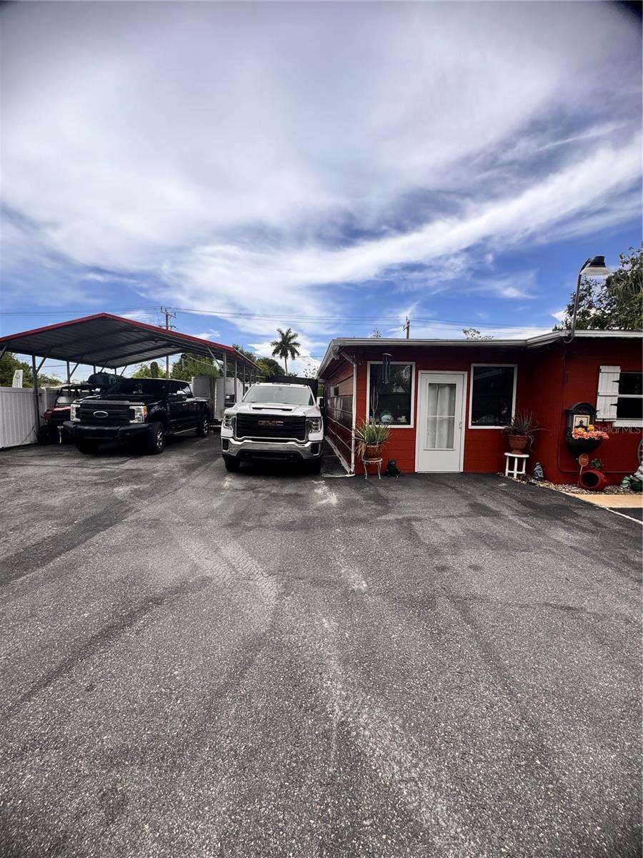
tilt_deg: -2.2
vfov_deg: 102.1
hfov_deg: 85.7
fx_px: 347
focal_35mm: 14
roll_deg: -3.1
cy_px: 429
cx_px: 322
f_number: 2.2
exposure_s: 1/1789
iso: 50
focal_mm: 2.22
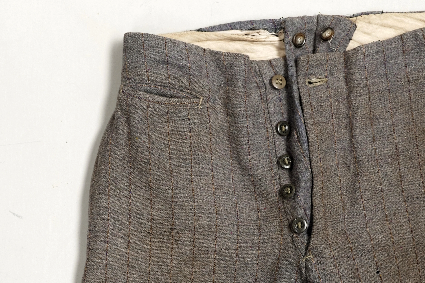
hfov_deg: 27.7
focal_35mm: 73
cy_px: 274
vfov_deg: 18.3
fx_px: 862
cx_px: 210
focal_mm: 32
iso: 400
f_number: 3.5
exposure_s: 1/100
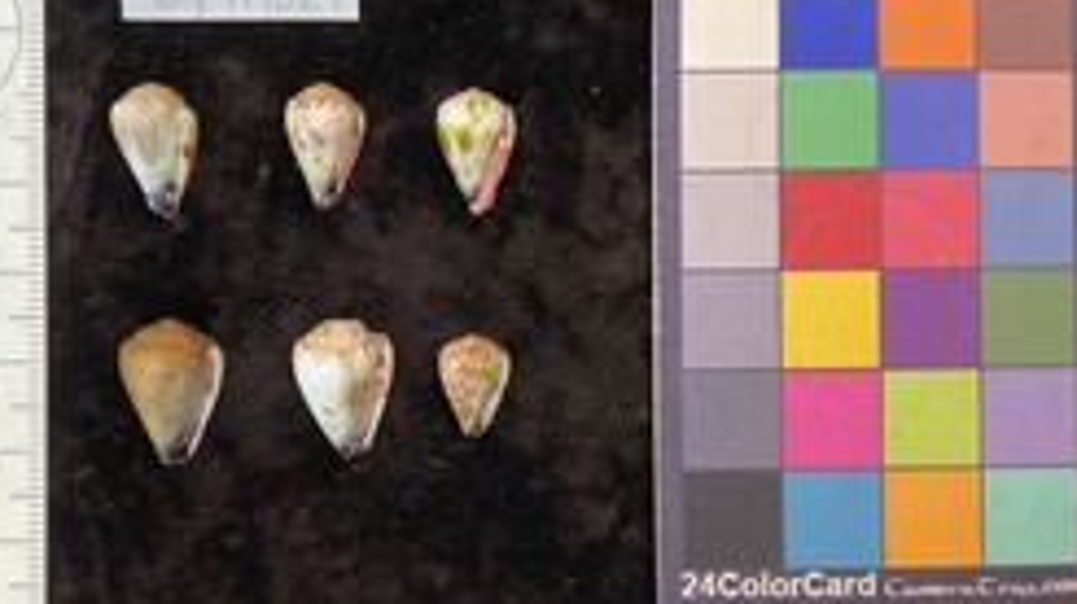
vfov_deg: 26.4
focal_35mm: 45
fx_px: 1284
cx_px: 425
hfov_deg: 45.2
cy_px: 383
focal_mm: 3
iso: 64
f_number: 1.8
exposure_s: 1/50
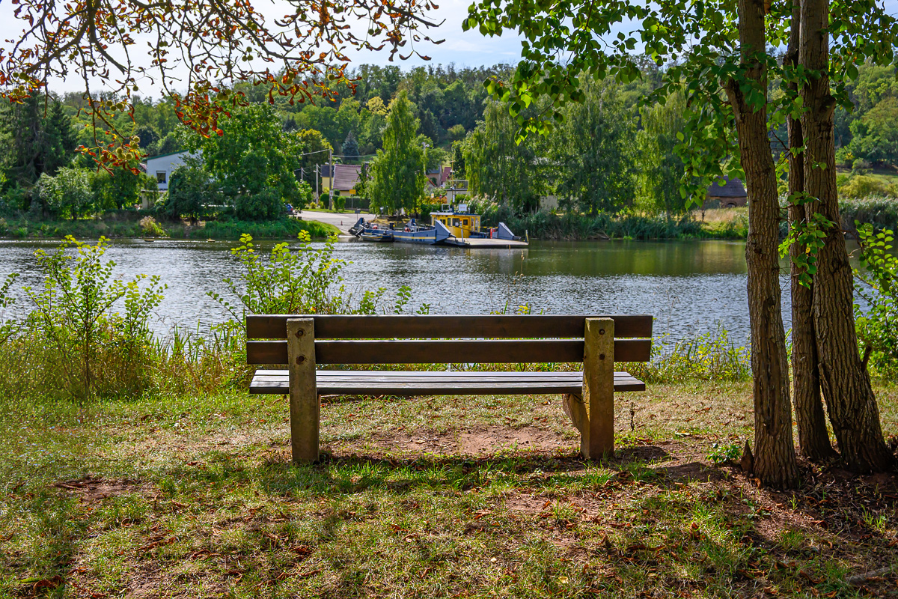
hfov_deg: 55.1
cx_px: 449
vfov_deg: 38.4
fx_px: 861
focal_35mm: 34
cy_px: 300
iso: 200
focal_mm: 23
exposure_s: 1/750
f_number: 8
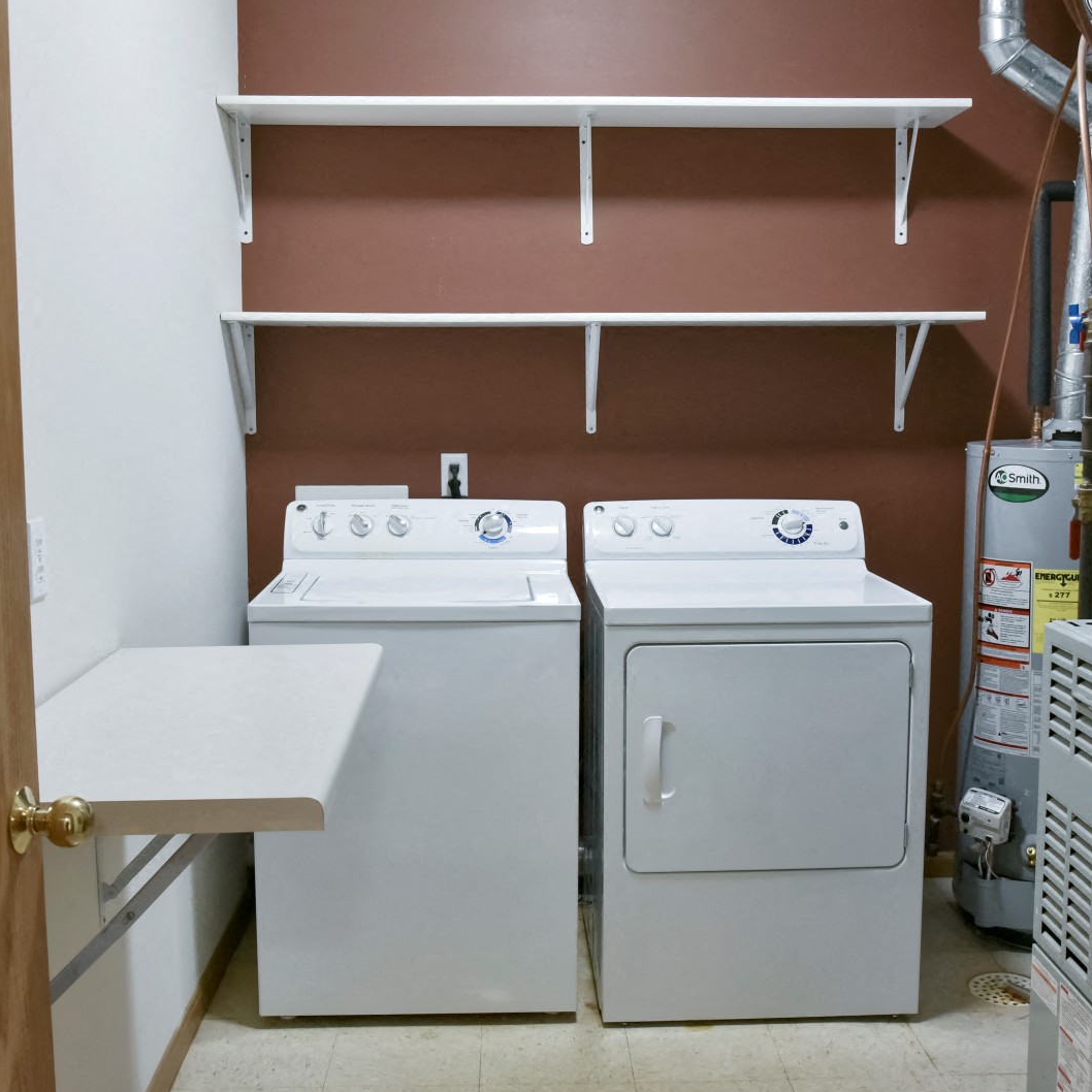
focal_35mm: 39
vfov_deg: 42.8
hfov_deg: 42.8
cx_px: 552
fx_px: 1392
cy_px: 538
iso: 1250
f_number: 8
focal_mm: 30
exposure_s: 1/40
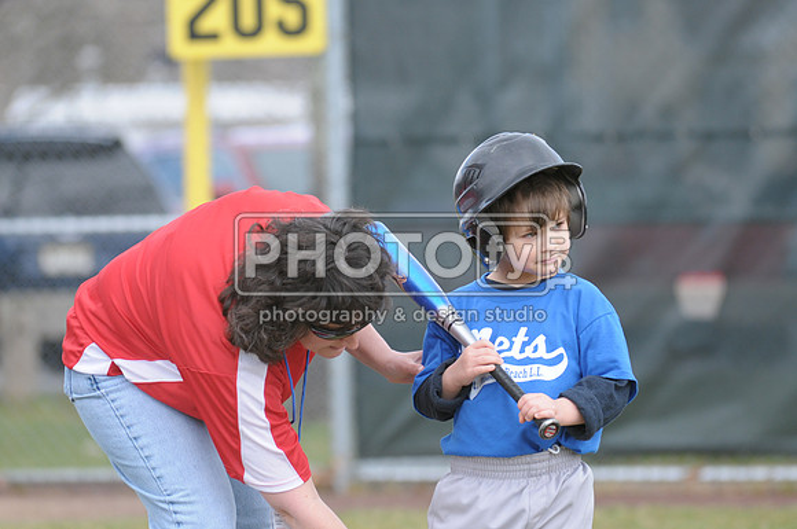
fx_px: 6632
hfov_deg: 6.9
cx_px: 398
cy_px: 264
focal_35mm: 300
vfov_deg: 4.6
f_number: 4
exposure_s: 1/640
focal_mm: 200
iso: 400
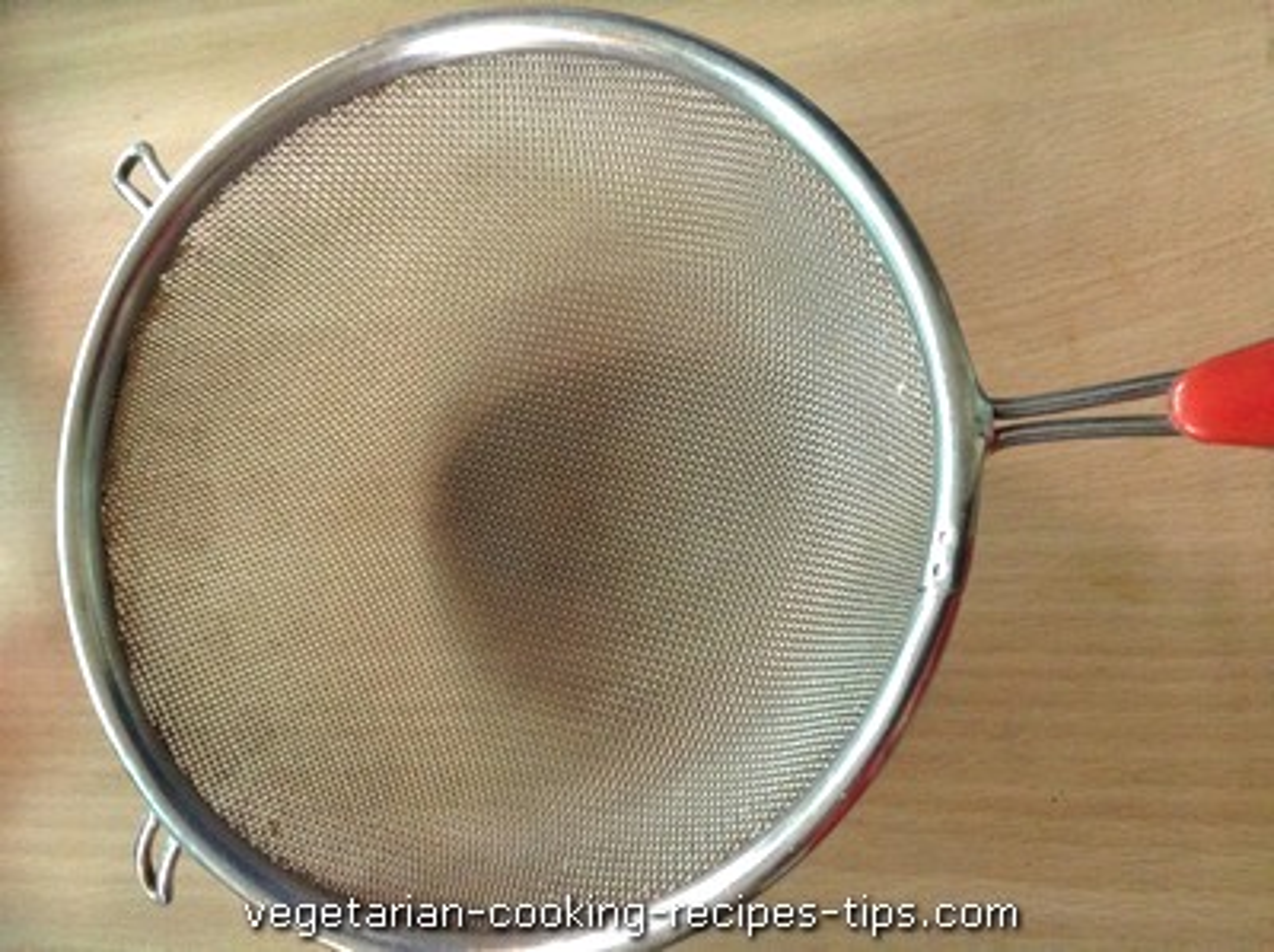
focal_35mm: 33
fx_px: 1213
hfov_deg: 55.4
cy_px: 476
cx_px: 637
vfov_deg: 42.9
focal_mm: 3.3
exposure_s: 1/15
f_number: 2.4
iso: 250
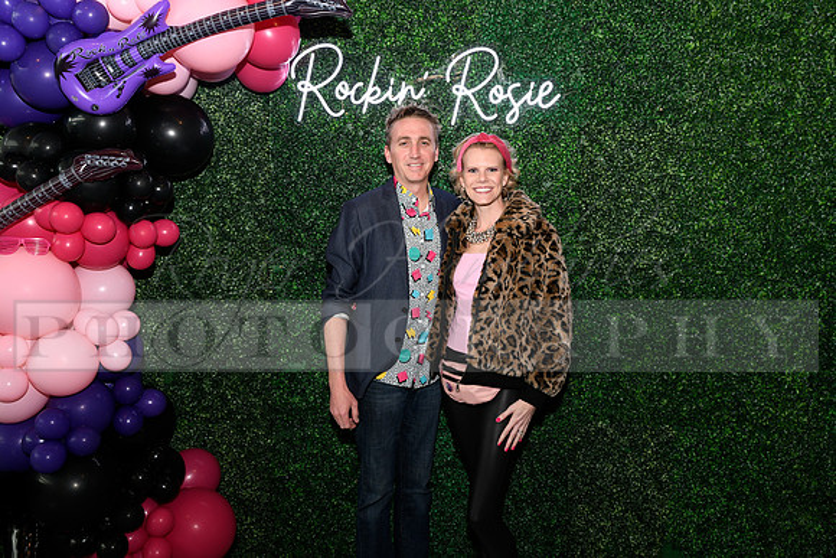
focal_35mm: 29
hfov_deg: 63.6
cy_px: 279
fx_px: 674
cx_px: 418
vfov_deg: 45.0
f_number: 6.3
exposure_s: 1/60
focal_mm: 29
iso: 500
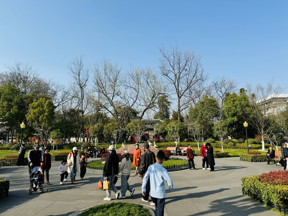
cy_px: 108
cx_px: 144
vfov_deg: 56.8
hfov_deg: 71.6
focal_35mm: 24
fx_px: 200
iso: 80
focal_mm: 6.86
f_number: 1.78
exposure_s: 1/3247
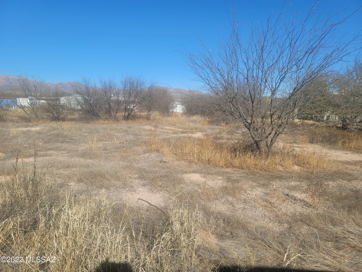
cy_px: 136
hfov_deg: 69.4
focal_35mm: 25
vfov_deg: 54.9
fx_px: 261
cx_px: 181
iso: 20
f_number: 1.8
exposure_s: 1/1167
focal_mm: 7
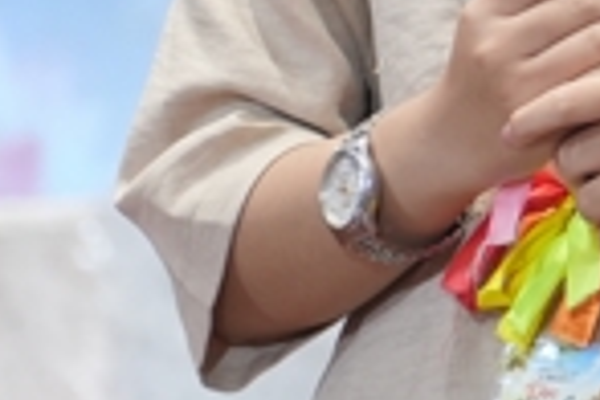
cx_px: 1390
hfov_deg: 3.0
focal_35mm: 671
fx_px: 11182
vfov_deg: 2.0
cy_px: -200
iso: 1600
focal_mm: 101
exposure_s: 1/125
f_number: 2.8
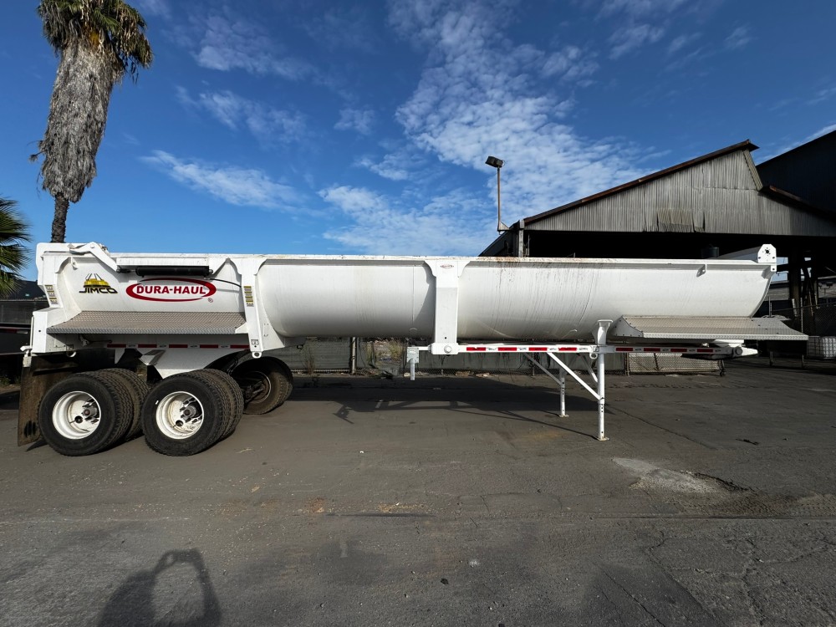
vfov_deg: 85.7
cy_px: 314
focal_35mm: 14
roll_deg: +0.0
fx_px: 338
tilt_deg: +2.3
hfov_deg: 102.1
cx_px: 418
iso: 50
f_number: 2.2
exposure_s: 1/2985
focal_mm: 2.22
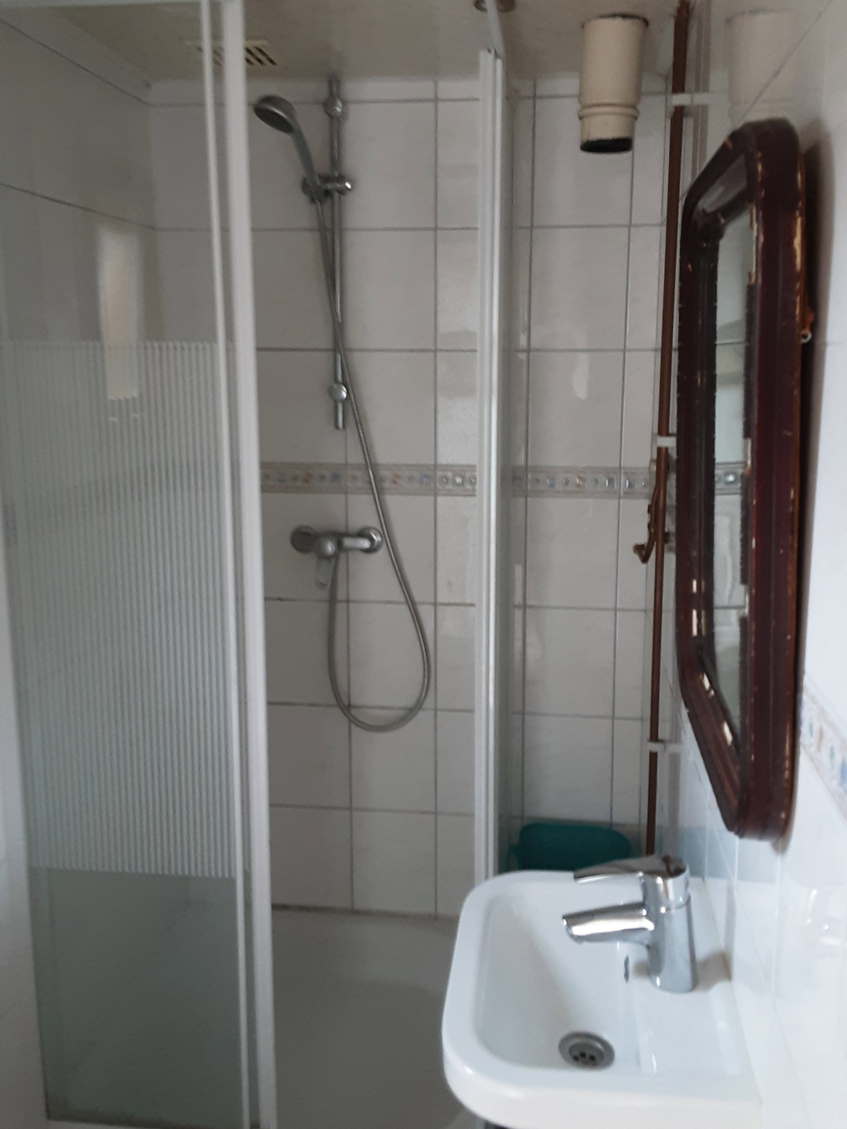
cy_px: 539
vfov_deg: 56.8
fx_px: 1044
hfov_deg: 44.2
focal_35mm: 32
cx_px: 437
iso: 125
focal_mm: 2.9
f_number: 1.9
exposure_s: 1/33
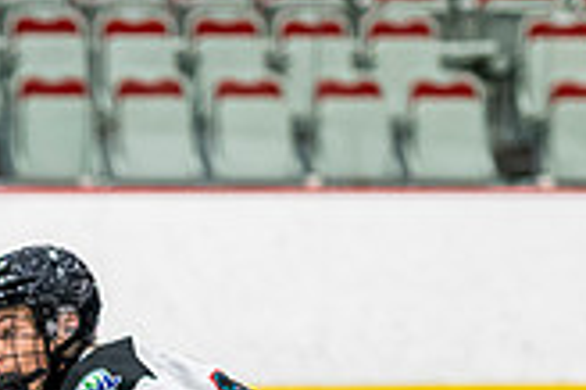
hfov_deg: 4.1
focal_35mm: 501
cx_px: -180
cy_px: 689
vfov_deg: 2.7
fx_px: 8147
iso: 1600
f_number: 3.2
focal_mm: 110
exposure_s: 1/800
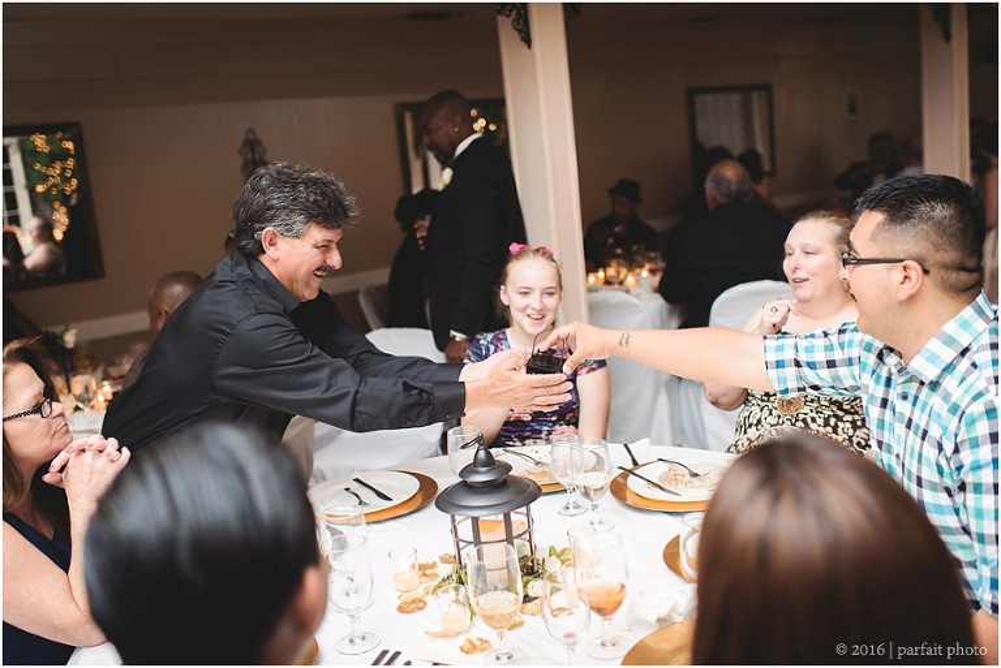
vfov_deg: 37.9
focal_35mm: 35
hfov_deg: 54.4
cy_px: 334
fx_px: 974
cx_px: 500
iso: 320
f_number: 2.2
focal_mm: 35
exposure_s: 1/125
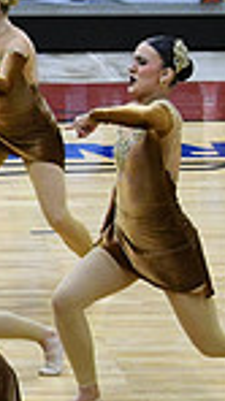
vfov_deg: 5.0
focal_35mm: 431
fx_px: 4582
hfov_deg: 2.8
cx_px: -529
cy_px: 278
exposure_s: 1/400
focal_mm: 70
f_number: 4
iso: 5000
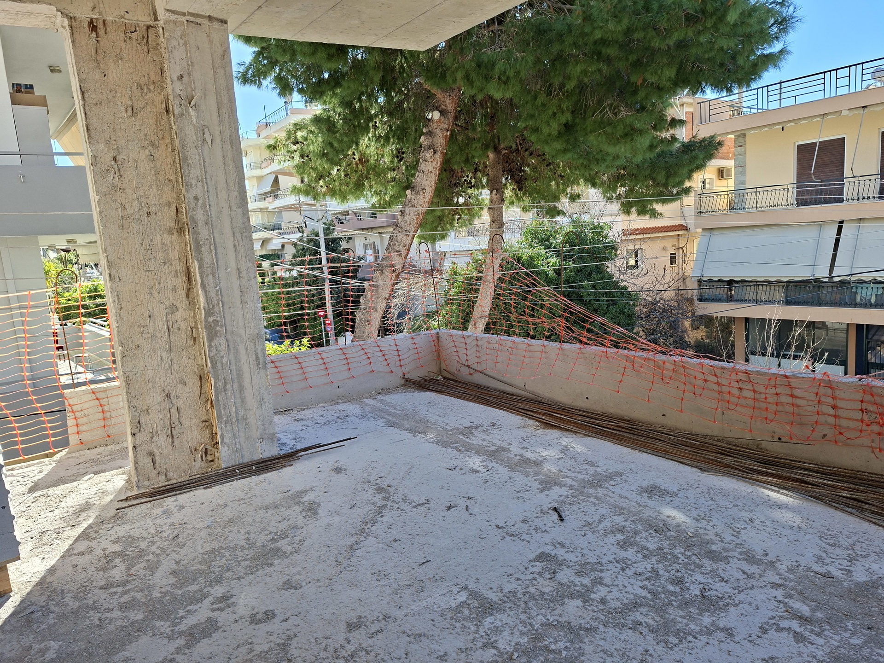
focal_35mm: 23
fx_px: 587
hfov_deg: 73.9
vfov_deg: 58.9
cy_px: 332
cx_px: 442
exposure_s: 1/640
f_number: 1.8
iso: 50
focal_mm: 5.54
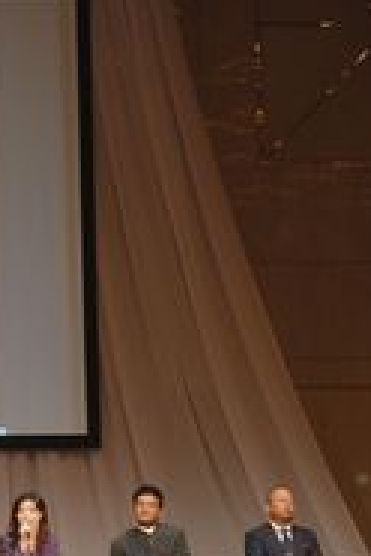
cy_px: 253
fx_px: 3095
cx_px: -206
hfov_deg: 6.8
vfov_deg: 10.3
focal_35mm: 200
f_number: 4.5
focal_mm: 55
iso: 200
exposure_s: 1/15
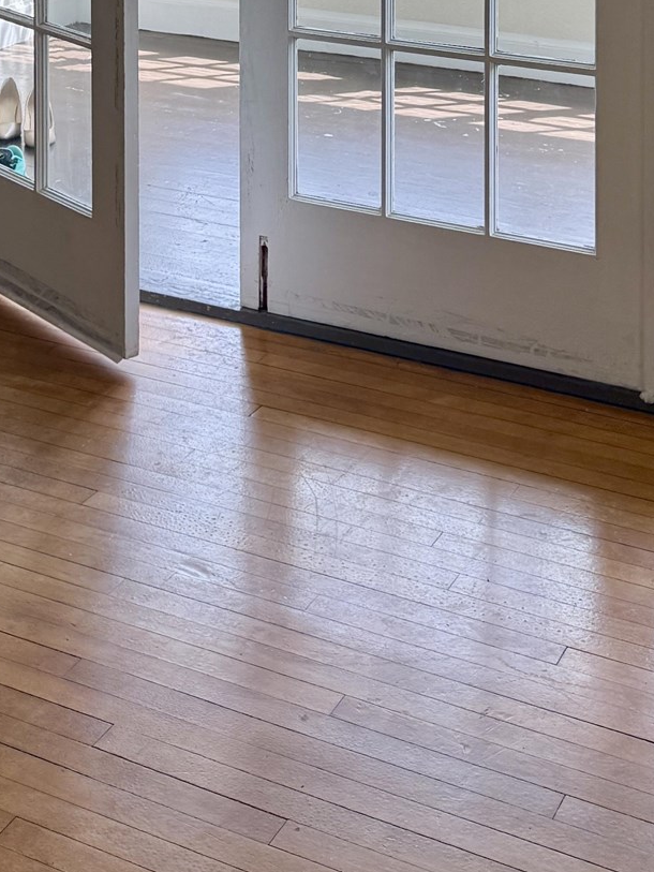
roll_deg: -0.6
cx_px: 228
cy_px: -253
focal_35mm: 68
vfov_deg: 24.9
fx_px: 1713
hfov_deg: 21.6
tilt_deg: -4.8
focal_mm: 6.76
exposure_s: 1/303
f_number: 1.78
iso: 80
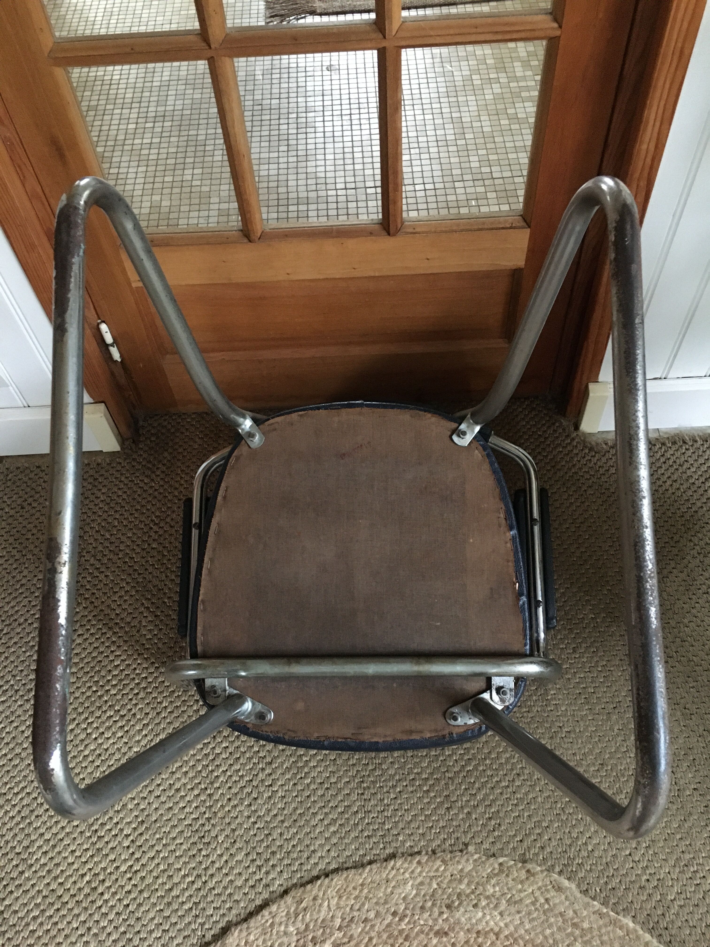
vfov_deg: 61.7
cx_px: 355
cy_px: 474
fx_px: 793
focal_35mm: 29
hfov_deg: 48.2
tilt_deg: -54.8
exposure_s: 1/17
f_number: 2.2
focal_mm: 4.15
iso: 320
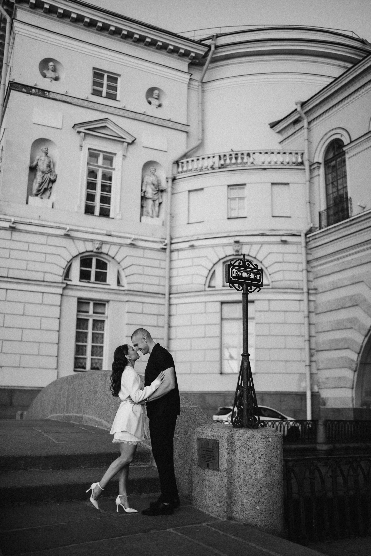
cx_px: 186
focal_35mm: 35
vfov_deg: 54.4
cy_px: 278
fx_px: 541
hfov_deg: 37.9
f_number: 1.2
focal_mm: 35
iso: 100
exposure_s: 1/250
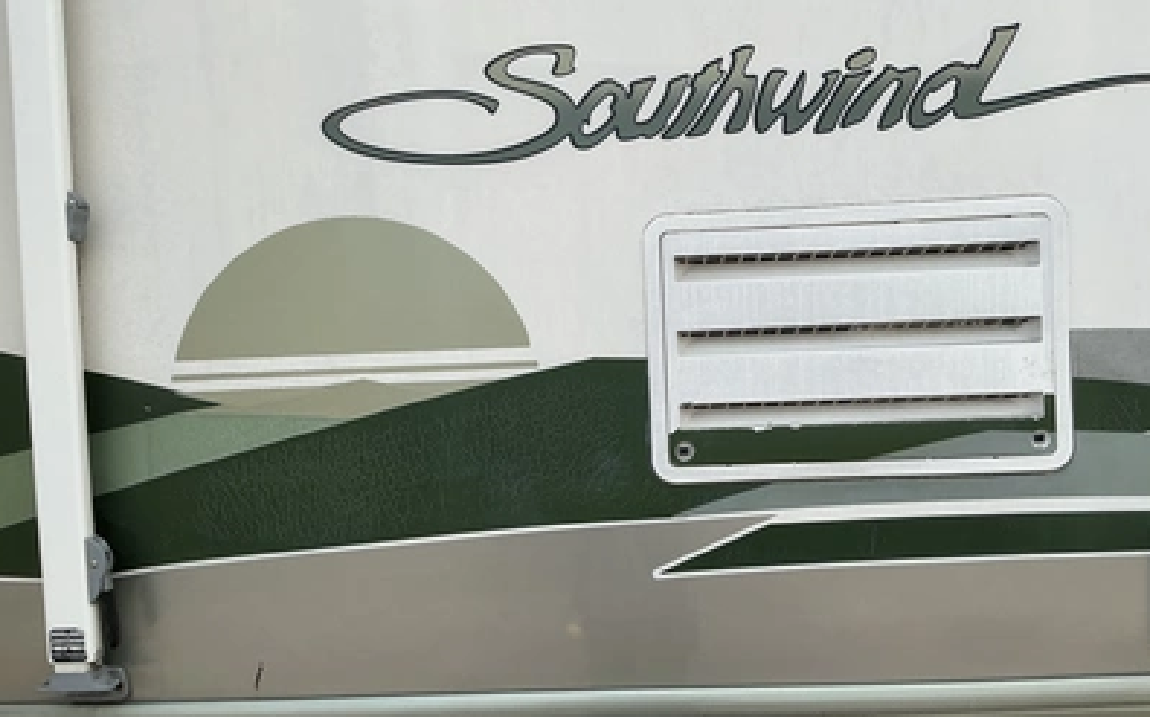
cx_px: 578
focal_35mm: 30
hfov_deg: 62.9
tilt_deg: -1.5
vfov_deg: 41.7
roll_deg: +1.6
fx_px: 940
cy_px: 401
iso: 25
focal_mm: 3
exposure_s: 1/1121
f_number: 1.8
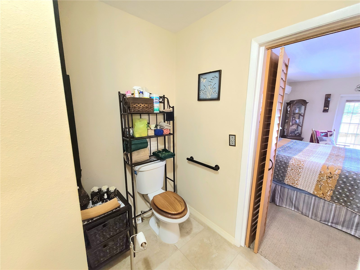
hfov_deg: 106.2
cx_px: 180
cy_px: 135
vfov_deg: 89.9
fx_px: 135
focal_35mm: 13
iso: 320
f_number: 2.2
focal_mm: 2.2
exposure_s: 1/30
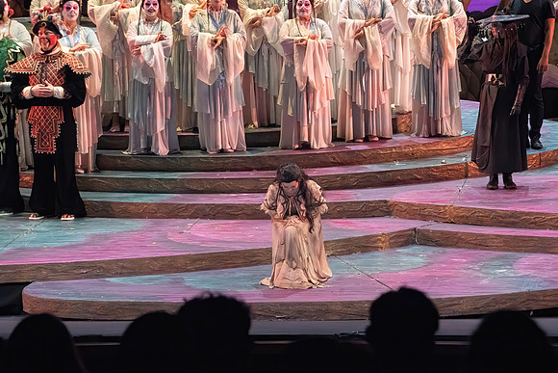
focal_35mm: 200
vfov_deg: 6.9
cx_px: 279
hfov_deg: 10.3
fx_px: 3101
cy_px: 186
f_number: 10
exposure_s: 1/1000
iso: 20000
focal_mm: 200
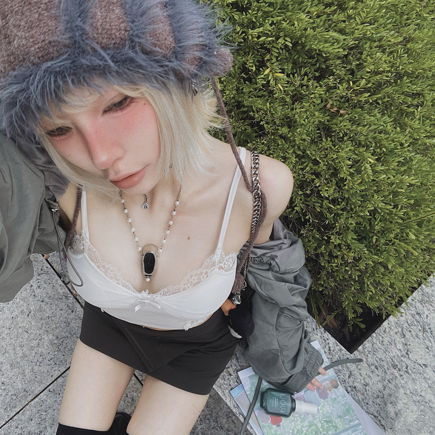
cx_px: 166
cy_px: 220
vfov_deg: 57.3
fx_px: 398
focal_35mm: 28
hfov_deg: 56.7
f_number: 2.2
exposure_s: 1/96
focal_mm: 2.71
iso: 100
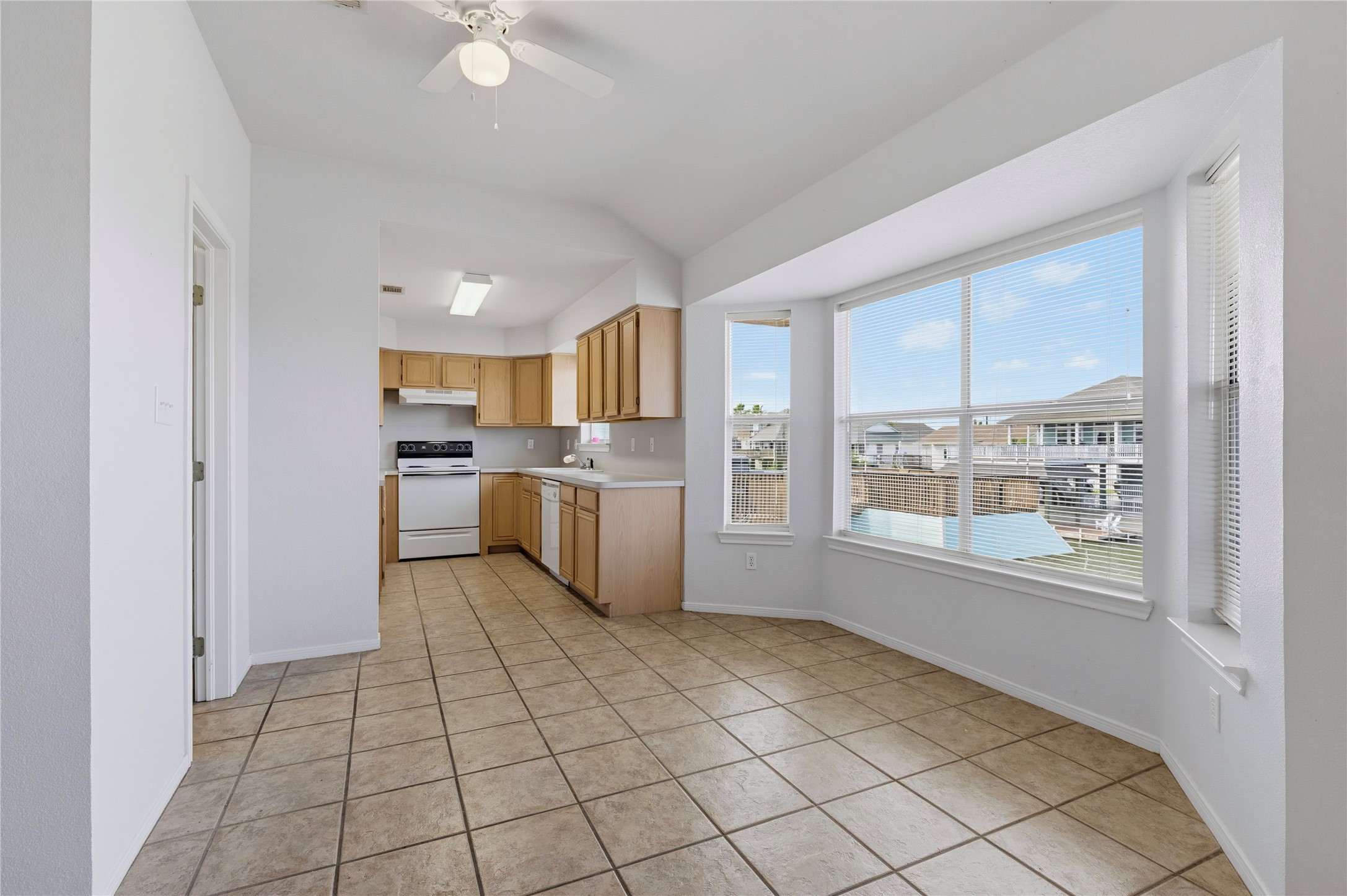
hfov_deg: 96.8
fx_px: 598
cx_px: 674
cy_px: 448
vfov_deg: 73.7
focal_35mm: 16
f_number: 6.3
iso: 125
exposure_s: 1/13
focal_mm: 16
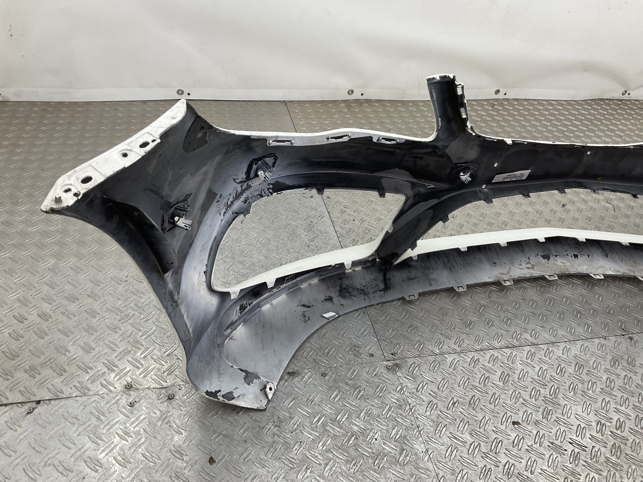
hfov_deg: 61.7
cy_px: 241
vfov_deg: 48.2
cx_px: 322
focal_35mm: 29
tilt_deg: -38.1
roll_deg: -10.9
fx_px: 539
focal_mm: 3
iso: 25
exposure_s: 1/120
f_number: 1.8
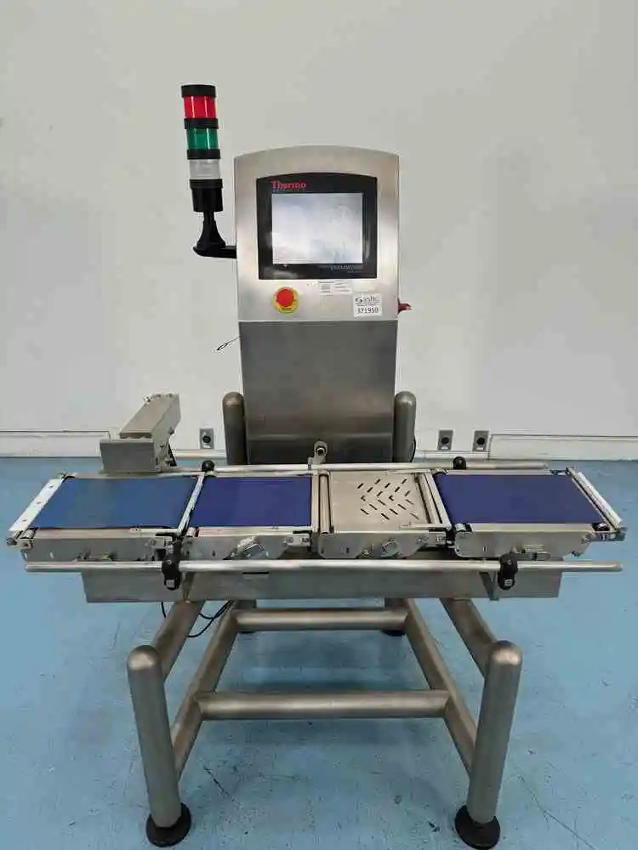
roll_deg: -1.3
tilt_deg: -23.0
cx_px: 319
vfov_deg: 71.6
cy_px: 425
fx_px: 590
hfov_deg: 56.8
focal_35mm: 24
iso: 80
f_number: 1.78
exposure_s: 1/121
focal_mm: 6.86
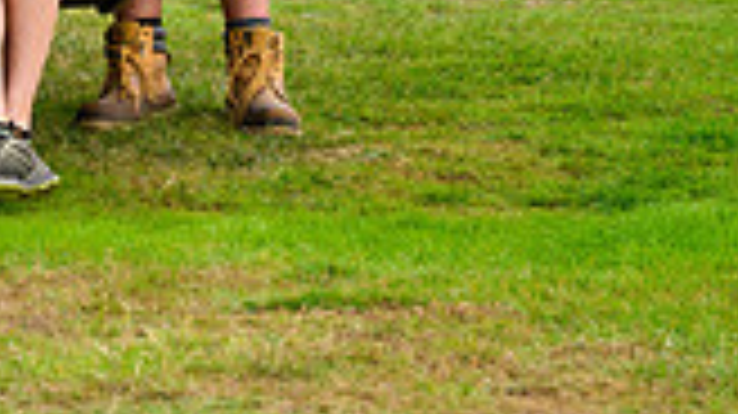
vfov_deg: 3.7
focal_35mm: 327
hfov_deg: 6.5
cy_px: -430
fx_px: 6395
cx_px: -540
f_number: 7.1
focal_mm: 88
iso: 800
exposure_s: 1/640
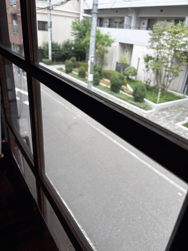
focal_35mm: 26
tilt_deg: -25.4
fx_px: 188
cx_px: 94
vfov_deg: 67.3
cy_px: 126
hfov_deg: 53.1
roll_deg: -4.5
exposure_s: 1/485
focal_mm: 5.96
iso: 50
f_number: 1.6
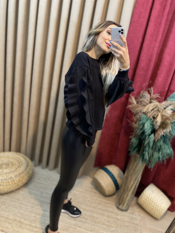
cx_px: 88
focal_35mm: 26
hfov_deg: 53.1
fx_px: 175
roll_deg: -11.7
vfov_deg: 67.3
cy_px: 116
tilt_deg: -32.2
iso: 160
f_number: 1.8
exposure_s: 1/50
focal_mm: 4.25
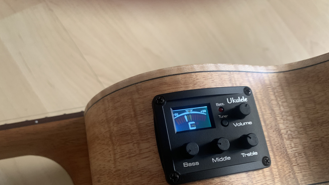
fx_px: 253
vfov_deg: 39.6
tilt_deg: -72.6
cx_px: 161
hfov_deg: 66.1
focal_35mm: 29
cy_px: 126
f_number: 1.8
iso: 400
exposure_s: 1/60
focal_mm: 4.25
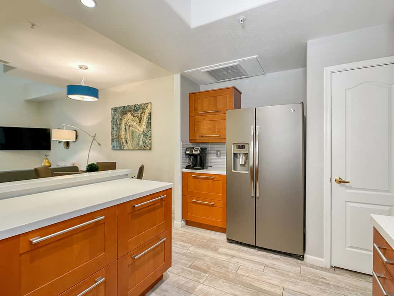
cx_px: 197
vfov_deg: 53.1
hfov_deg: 67.3
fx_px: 296
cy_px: 148
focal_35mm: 26
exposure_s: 1/60
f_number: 1.6
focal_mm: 5.1
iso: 160
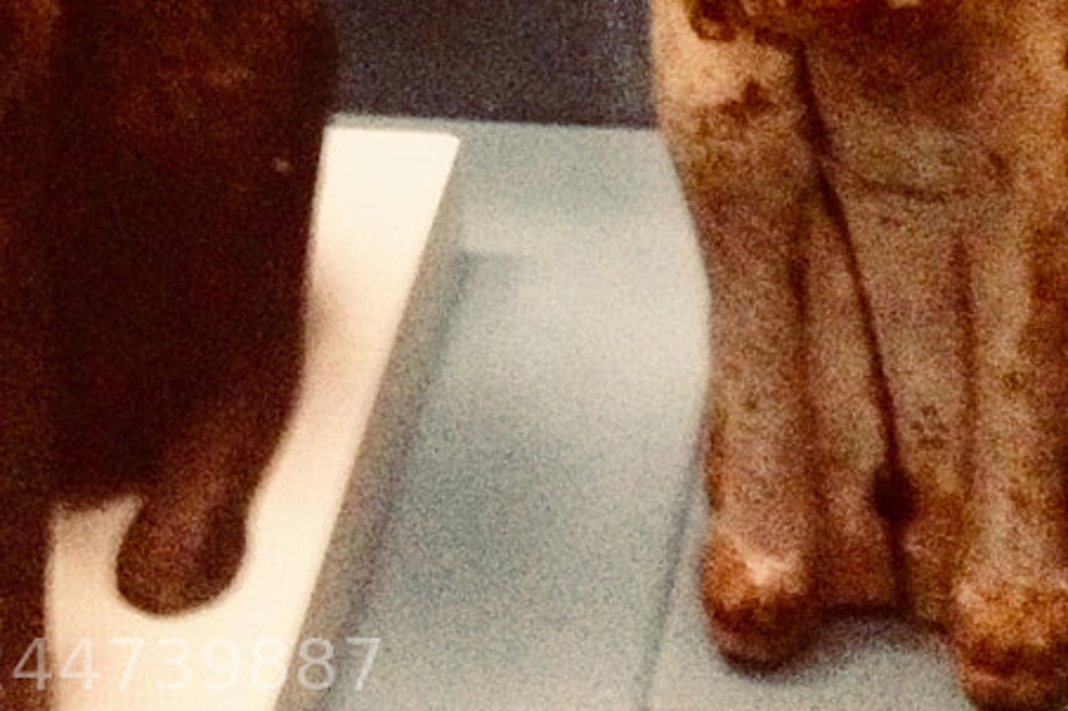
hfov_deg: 15.6
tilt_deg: -30.9
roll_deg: -0.7
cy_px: -567
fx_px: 3825
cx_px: 1037
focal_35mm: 129
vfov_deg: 10.0
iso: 800
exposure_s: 1/15
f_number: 2.4
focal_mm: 4.28
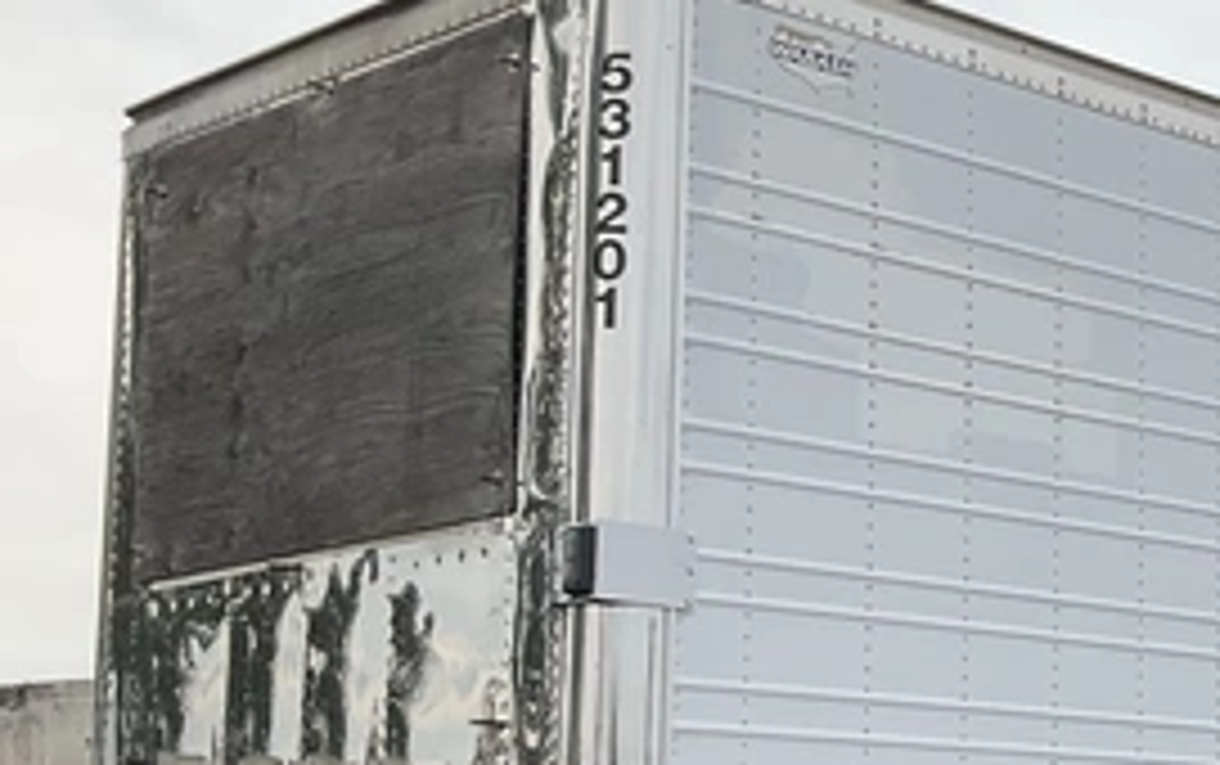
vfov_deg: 15.3
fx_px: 2829
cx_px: 1508
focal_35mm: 85
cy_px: 655
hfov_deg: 22.2
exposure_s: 1/2427
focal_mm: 3
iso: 25
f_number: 1.8
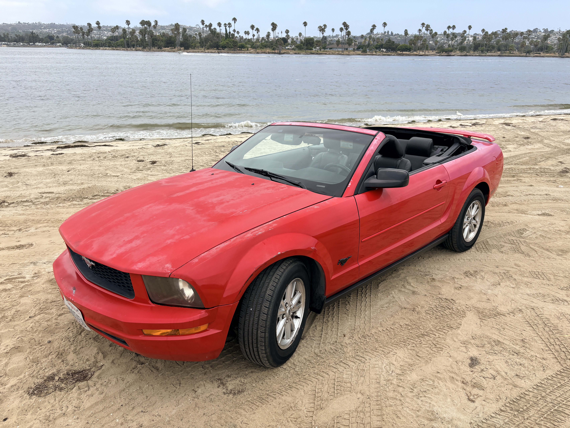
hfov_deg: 67.3
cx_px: 285
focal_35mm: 26
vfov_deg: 53.1
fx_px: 428
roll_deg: -1.1
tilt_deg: -19.6
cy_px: 214
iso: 50
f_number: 1.6
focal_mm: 5.96
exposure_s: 1/2865
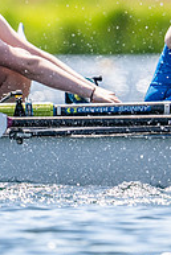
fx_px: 12794
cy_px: 40
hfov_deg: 0.8
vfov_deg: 1.1
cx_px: 213
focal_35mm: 1799
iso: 250
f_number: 4.5
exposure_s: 1/2500
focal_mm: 400
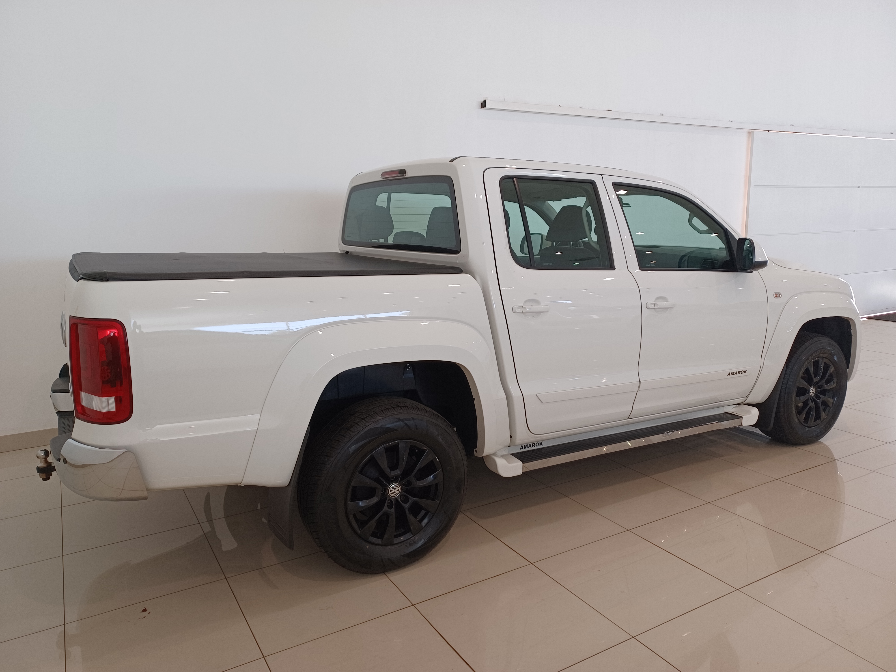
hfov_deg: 69.4
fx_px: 647
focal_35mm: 25
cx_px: 448
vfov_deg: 54.9
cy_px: 336
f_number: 1.8
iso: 125
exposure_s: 1/60
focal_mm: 4.6
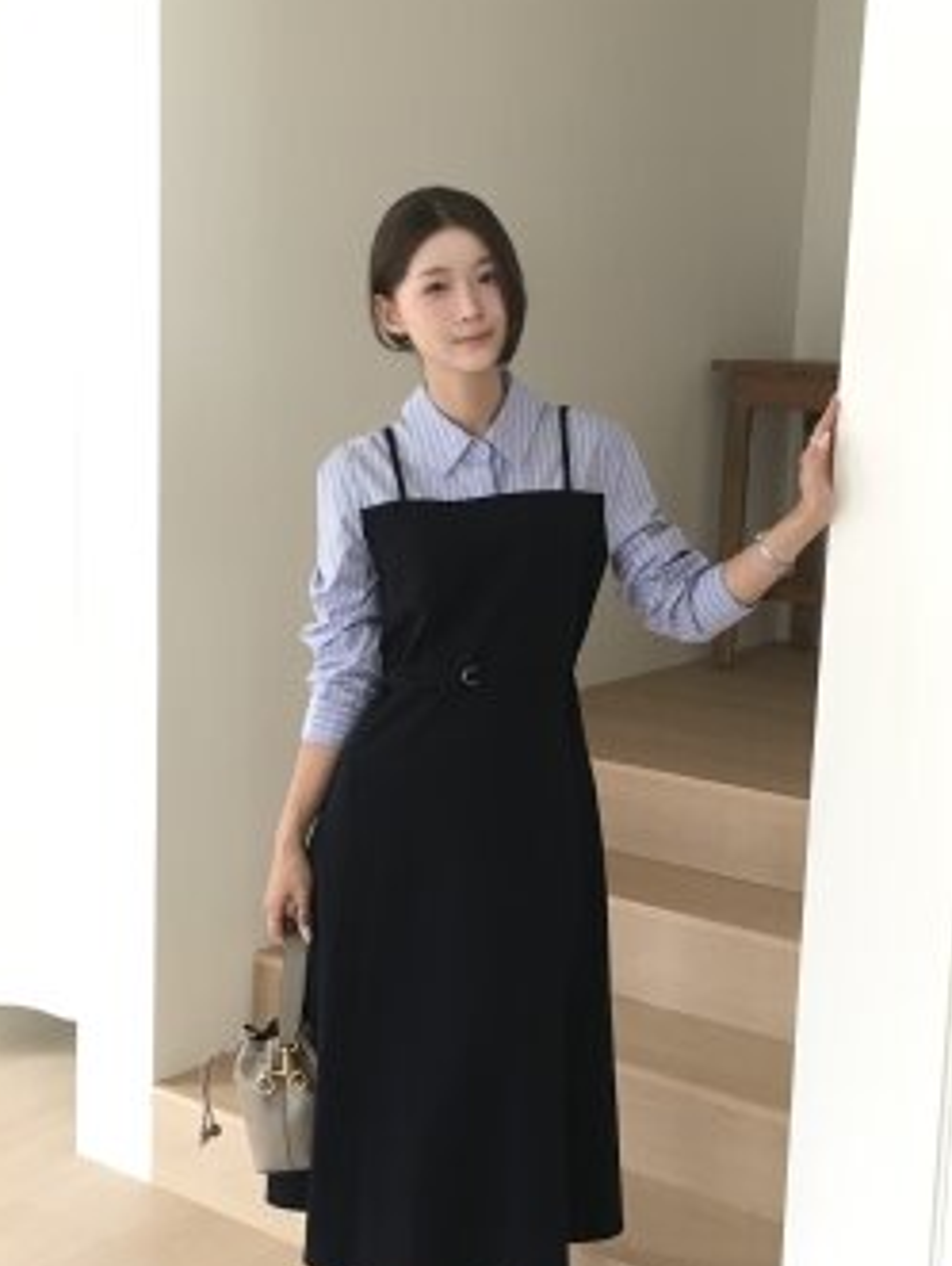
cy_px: 769
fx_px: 1537
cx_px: 482
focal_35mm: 42
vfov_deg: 44.5
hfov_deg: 34.4
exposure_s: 1/33
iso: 100
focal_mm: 4.15
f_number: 2.2
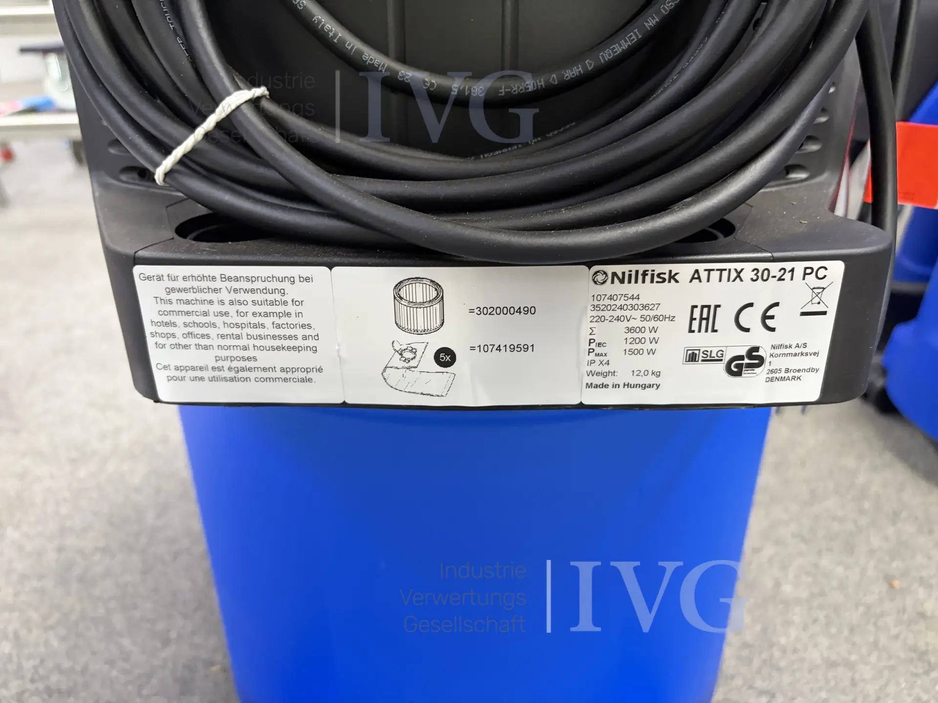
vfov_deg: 53.1
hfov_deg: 67.3
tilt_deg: -25.6
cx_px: 469
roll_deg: +0.9
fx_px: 705
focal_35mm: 26
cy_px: 352
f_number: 1.6
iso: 320
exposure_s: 1/50
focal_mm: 5.96
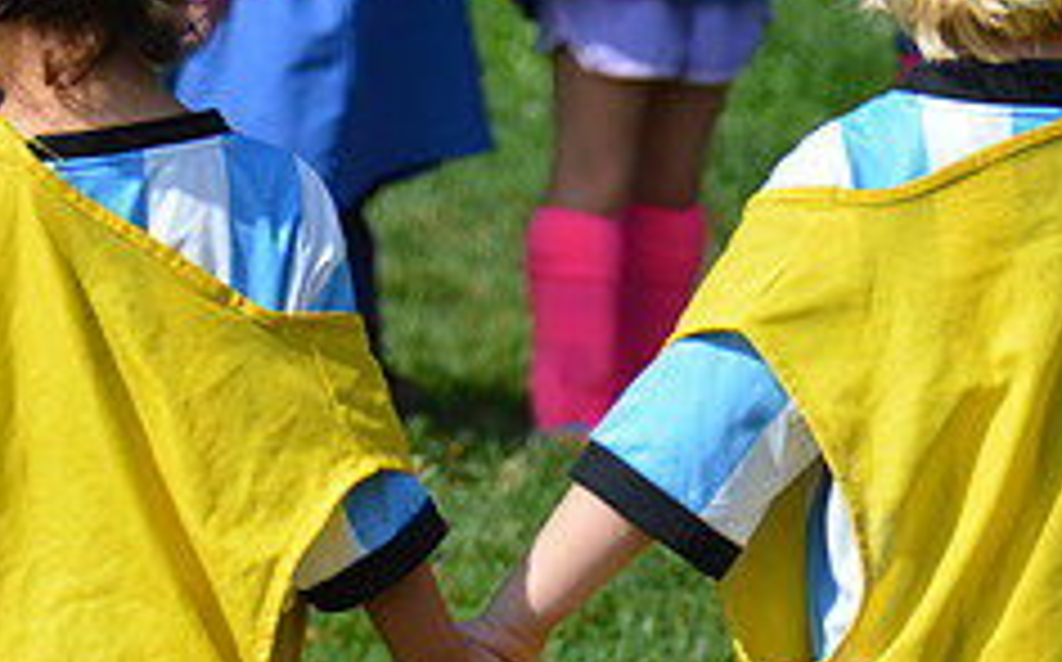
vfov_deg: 2.1
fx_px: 17906
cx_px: 544
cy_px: 293
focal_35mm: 619
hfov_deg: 3.4
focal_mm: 165
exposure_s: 1/1600
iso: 400
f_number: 6.3
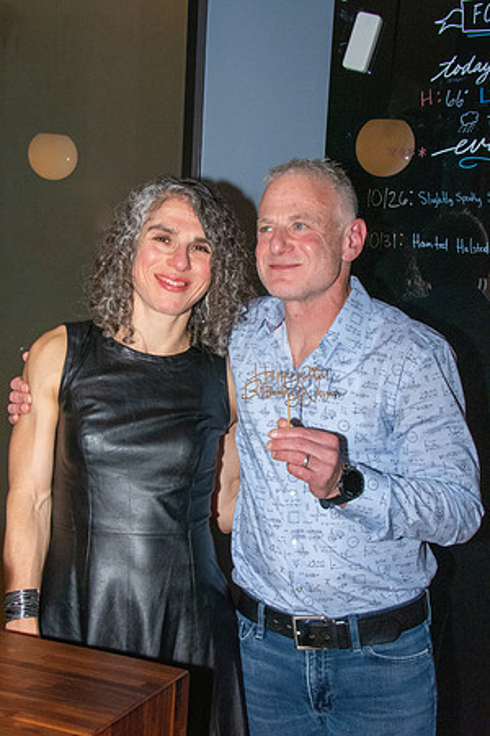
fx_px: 1072
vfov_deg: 37.9
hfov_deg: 25.8
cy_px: 368
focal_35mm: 52
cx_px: 245
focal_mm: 35
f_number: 14
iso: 5000
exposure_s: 1/160
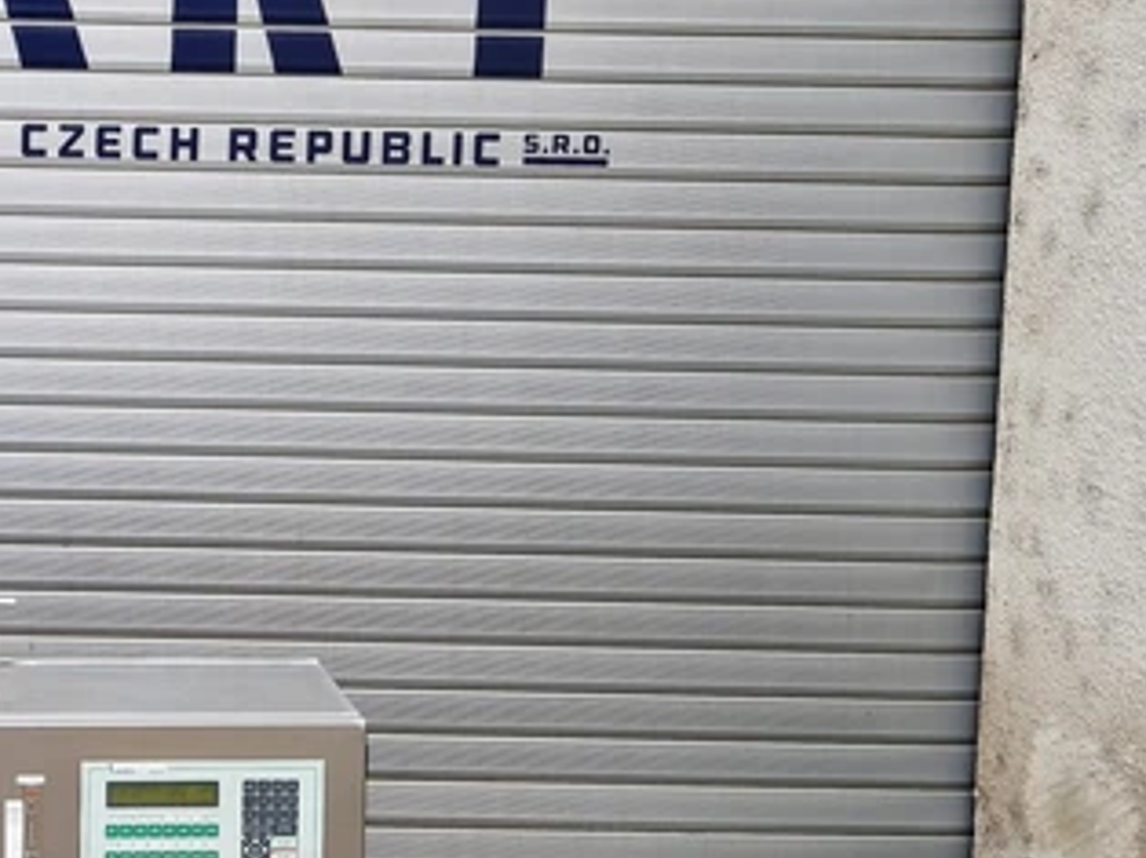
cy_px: 312
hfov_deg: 32.7
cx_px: 55
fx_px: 1819
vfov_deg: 26.4
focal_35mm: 55
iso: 50
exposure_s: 1/100
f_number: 1.8
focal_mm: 5.4
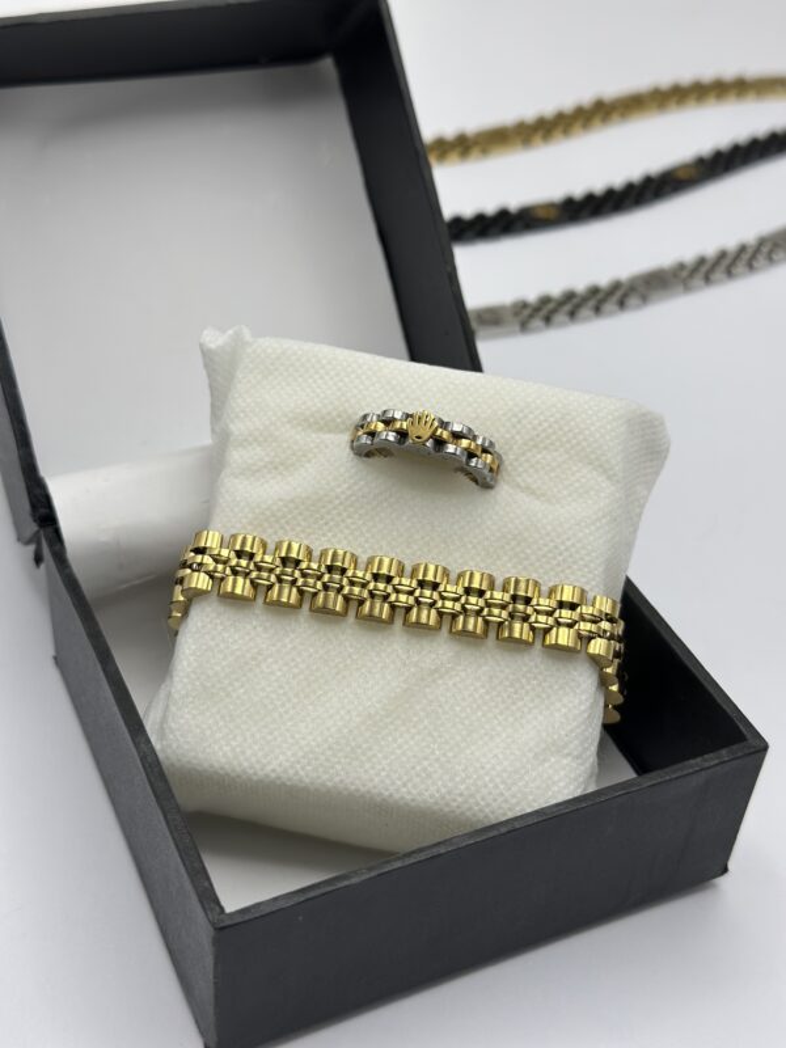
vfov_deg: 39.7
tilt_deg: -43.3
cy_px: 524
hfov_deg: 30.3
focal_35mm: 48
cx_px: 393
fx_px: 1453
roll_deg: -6.6
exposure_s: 1/1199
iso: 80
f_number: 1.78
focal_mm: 6.86
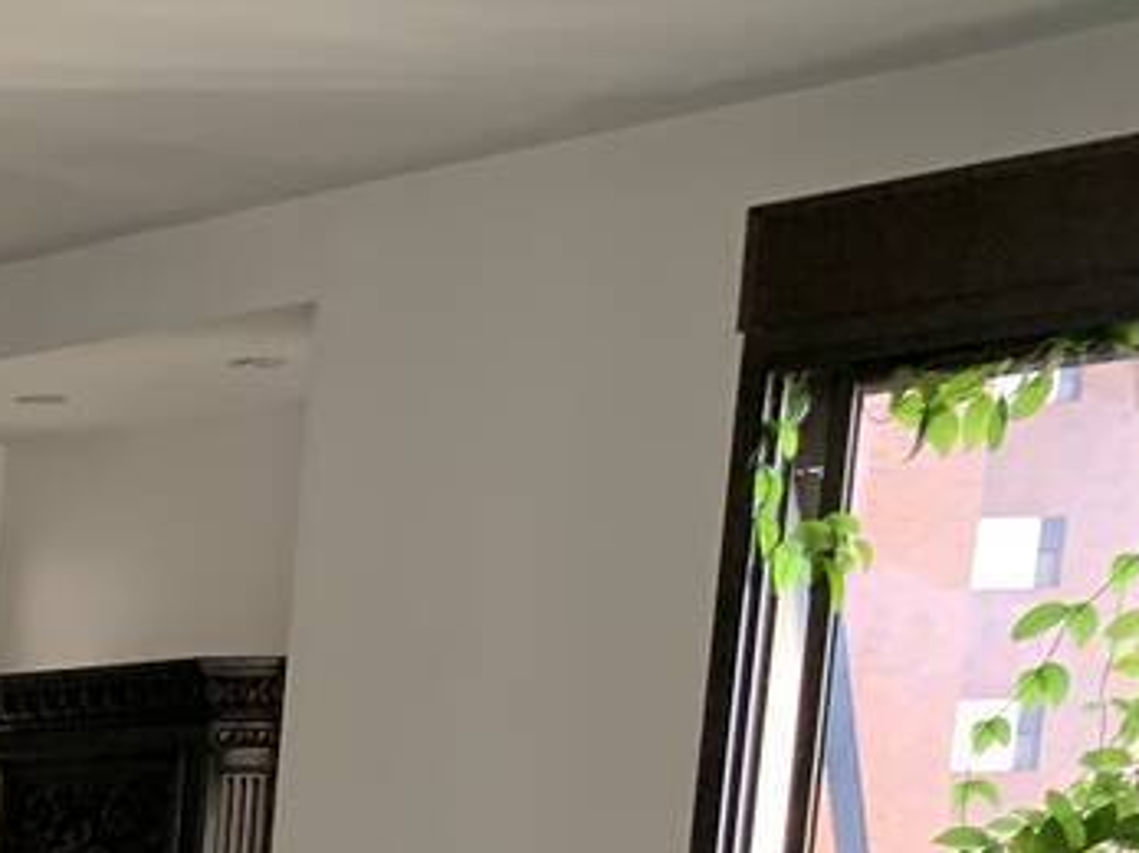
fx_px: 3552
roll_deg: -0.4
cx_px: -1172
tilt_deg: -11.6
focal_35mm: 108
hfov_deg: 14.8
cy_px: 1611
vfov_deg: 12.4
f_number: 1.8
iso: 160
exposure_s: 1/60
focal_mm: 4.25
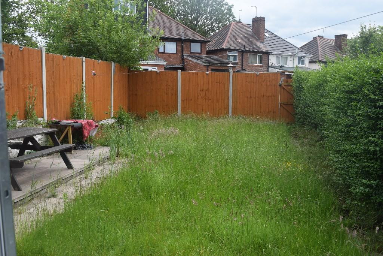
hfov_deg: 55.1
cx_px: 192
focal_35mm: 34
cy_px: 128
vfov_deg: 38.4
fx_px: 367
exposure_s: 1/320
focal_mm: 23
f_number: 8
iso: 200
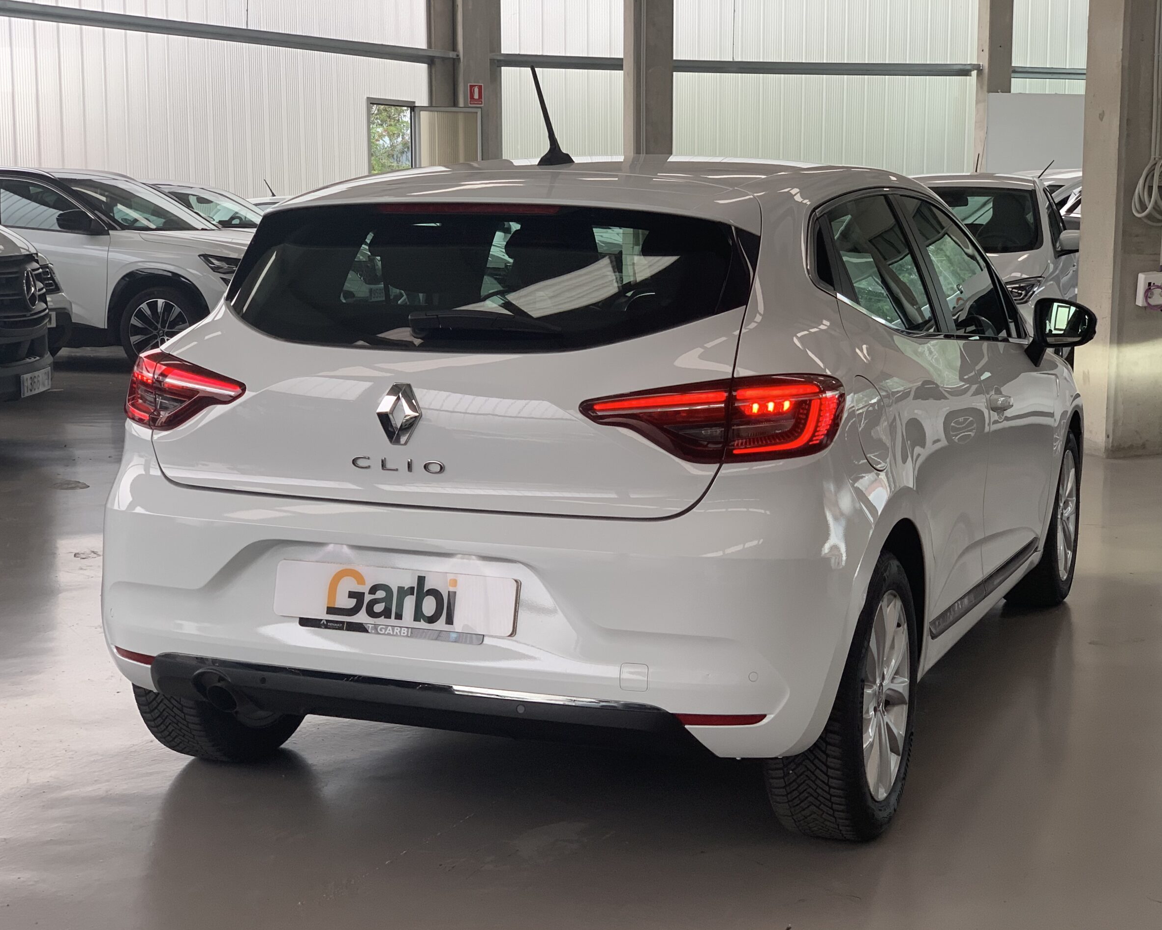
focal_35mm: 55
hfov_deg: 34.1
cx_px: 621
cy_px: 471
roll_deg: +0.0
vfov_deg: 27.6
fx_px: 1892
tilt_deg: -7.8
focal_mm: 6
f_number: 2.4
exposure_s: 1/122
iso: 50
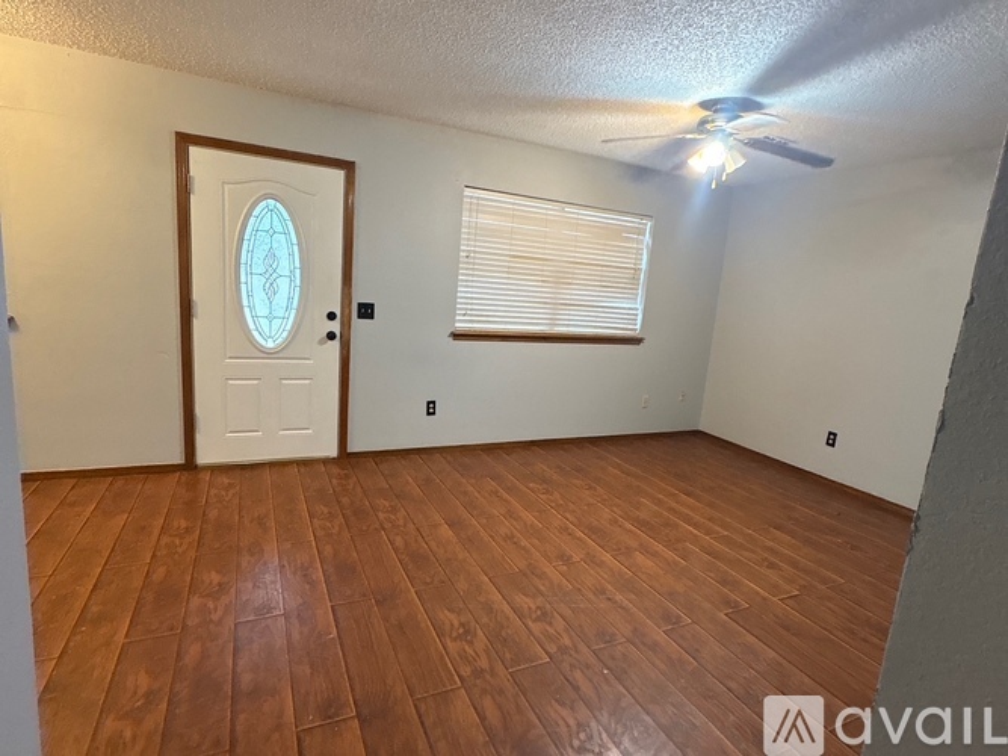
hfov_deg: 102.1
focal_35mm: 14
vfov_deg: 85.7
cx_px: 504
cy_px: 378
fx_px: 408
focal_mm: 2.22
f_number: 2.2
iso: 320
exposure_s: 1/60
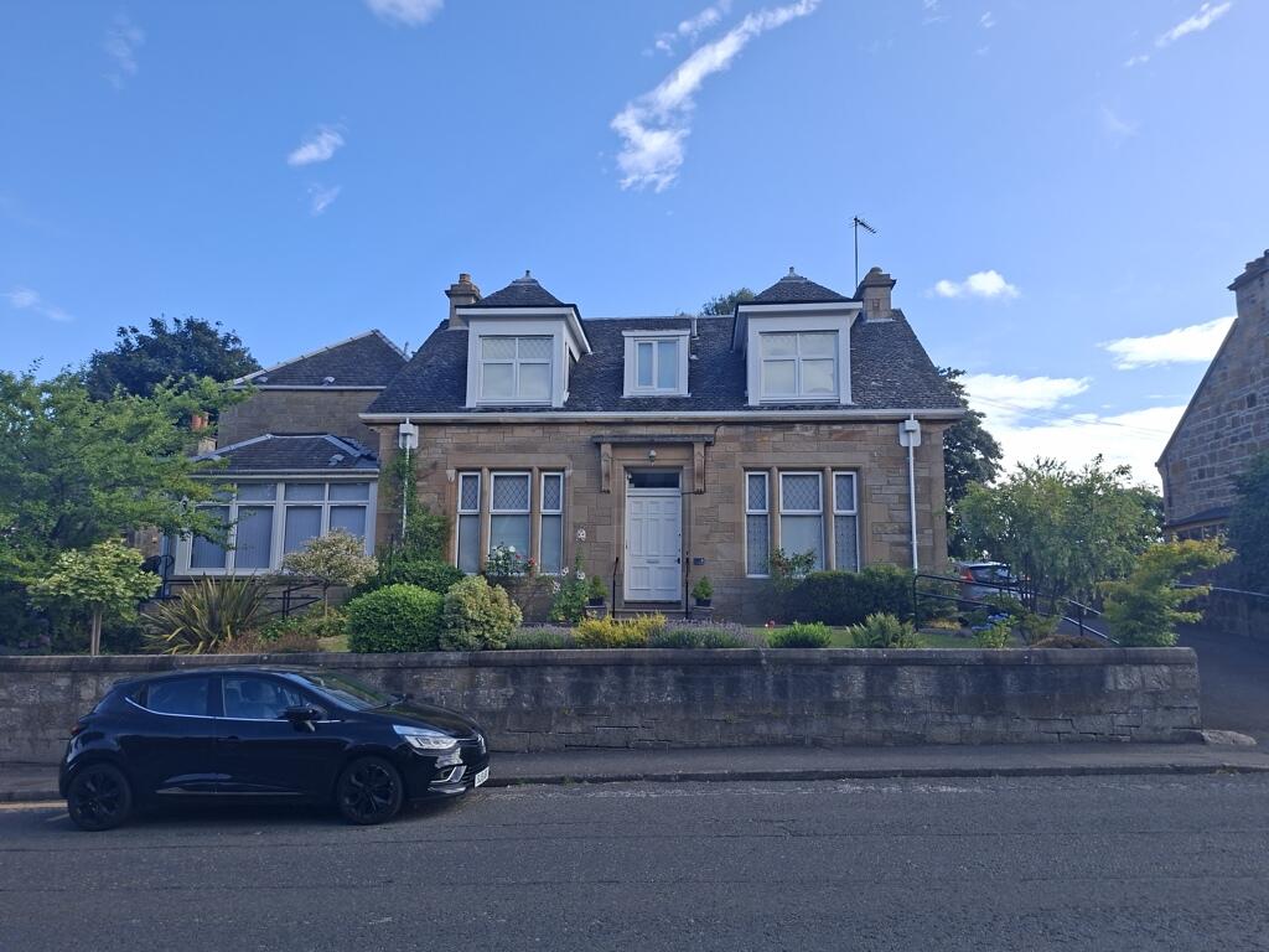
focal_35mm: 23
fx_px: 843
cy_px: 476
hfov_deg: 73.9
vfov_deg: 58.9
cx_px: 634
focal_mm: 5.54
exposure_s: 1/1585
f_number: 1.8
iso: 50
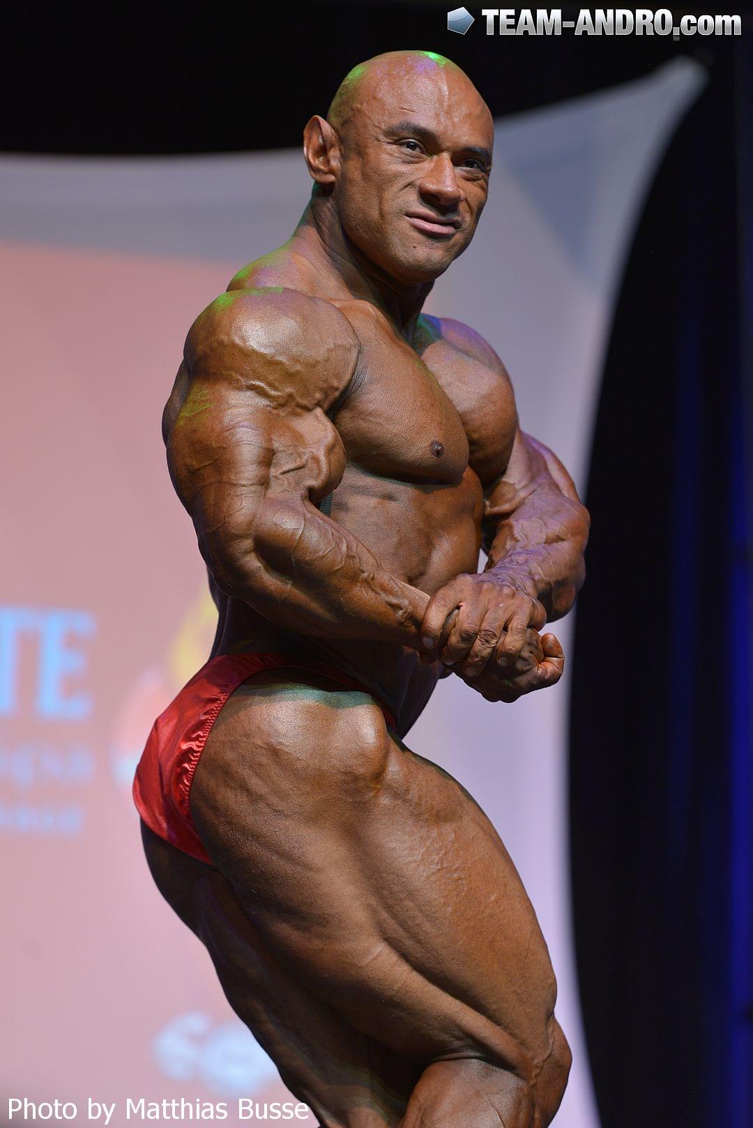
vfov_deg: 12.4
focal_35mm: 165
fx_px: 5170
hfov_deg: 8.3
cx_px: 376
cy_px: 564
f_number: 3.2
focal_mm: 165
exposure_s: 1/125
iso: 800
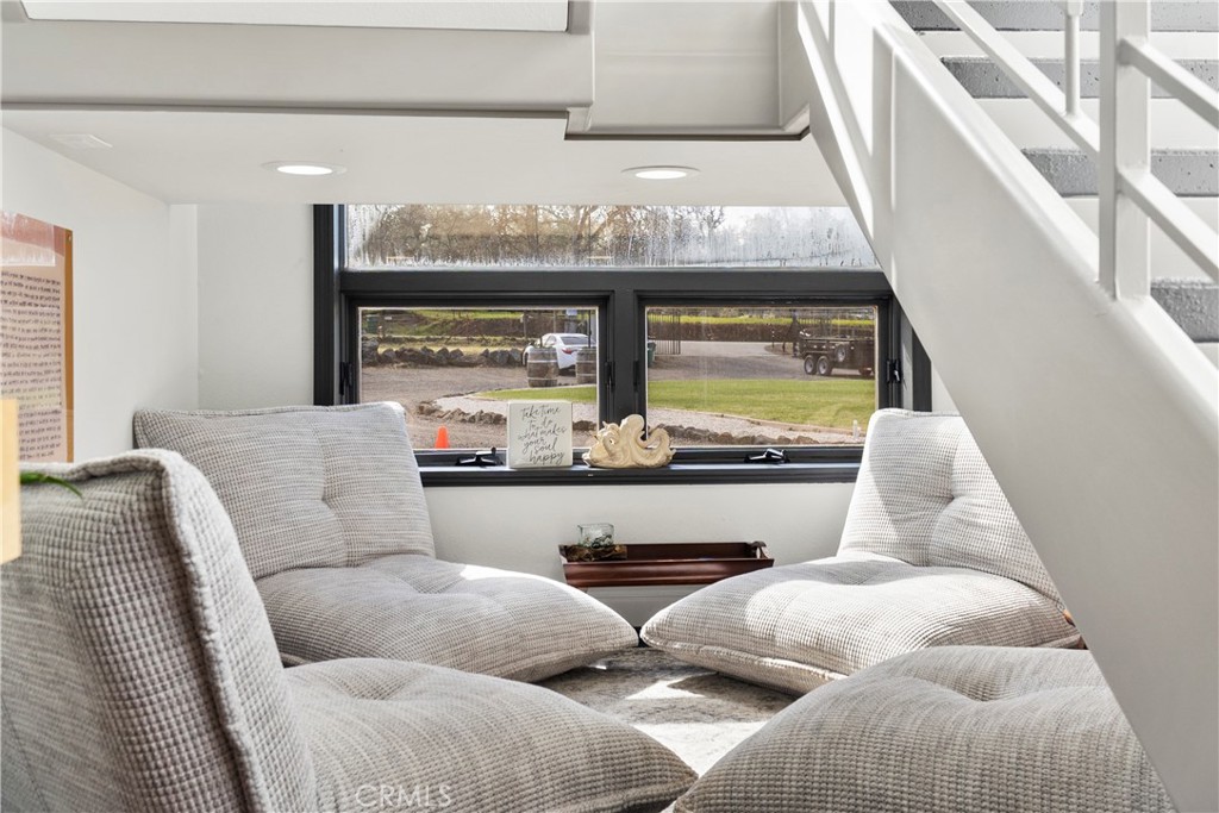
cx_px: 610
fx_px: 1050
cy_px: 406
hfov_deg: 60.3
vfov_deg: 42.3
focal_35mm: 31
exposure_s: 1/80
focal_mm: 21
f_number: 5
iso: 320
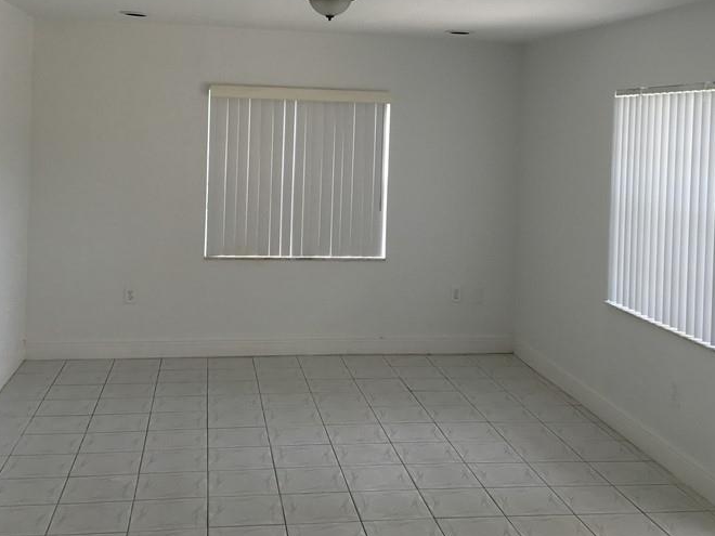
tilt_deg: -1.2
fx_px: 929
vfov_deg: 31.8
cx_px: 374
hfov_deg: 42.1
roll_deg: -1.6
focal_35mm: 45
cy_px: 159
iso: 32
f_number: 2.2
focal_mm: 4.15
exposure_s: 1/60
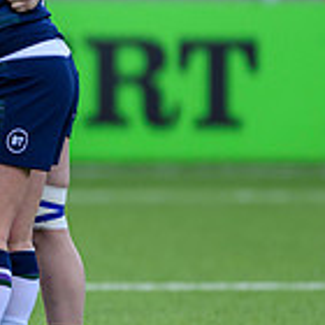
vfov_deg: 0.7
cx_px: -271
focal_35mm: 2633
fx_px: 27968
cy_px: 143
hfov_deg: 0.7
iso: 640
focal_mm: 560
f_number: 4
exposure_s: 1/1600
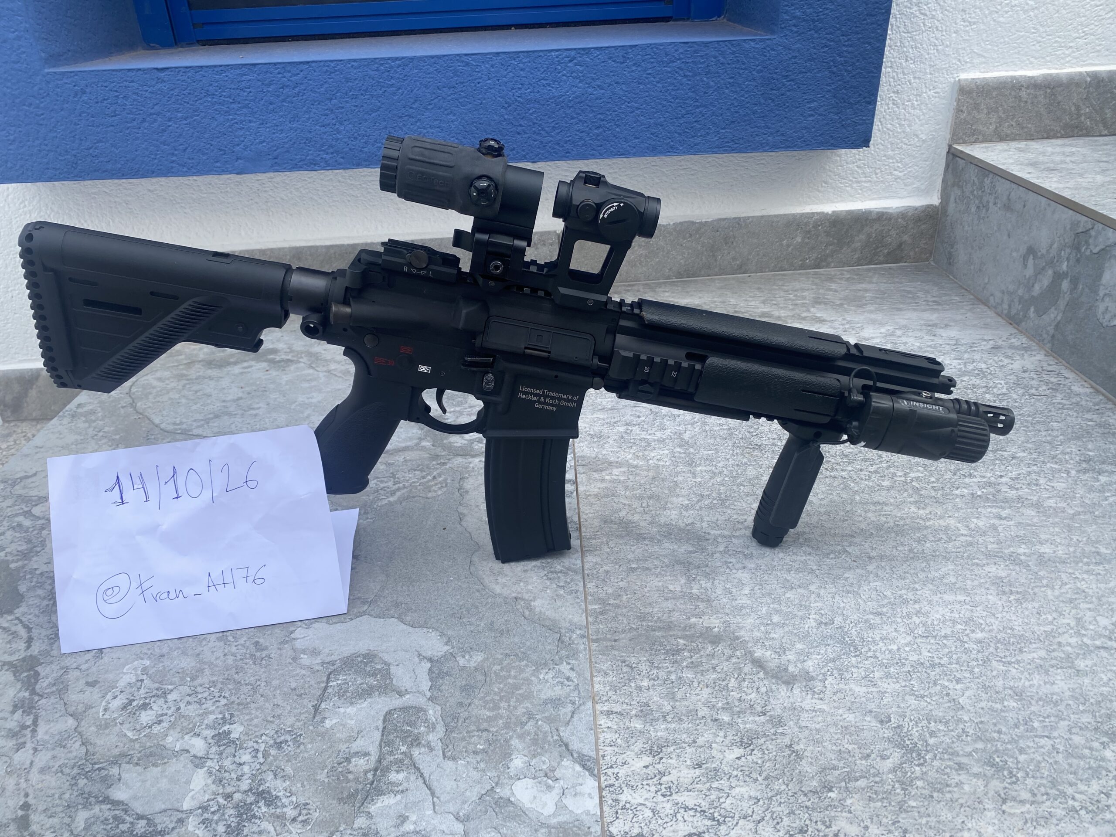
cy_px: 418
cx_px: 558
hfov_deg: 67.3
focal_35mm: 26
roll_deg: +2.4
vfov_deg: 53.1
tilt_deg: -28.1
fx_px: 838
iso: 32
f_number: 1.8
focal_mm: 4.25
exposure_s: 1/762
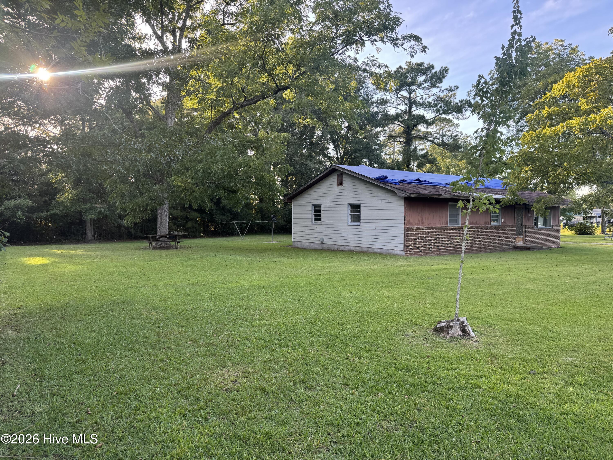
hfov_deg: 71.6
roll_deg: -0.2
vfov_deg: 56.8
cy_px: 230
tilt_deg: -2.2
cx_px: 306
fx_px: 425
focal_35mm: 24
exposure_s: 1/226
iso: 64
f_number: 1.78
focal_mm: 6.76
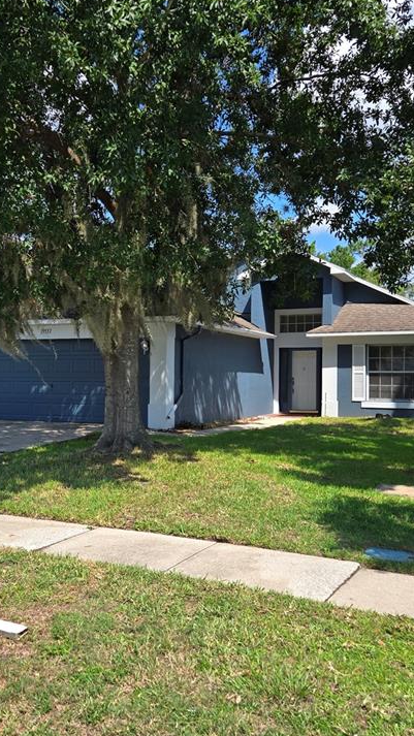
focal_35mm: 36
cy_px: 364
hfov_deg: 32.7
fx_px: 703
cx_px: 152
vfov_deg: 55.3
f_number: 1.8
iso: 25
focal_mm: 5.4
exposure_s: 1/1354
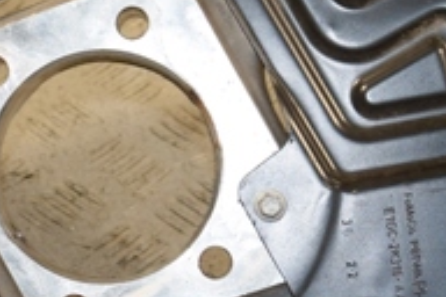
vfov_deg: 7.9
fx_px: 2164
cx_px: 105
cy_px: 135
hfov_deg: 11.7
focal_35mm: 175
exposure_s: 1/200
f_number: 5.6
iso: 800
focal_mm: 35
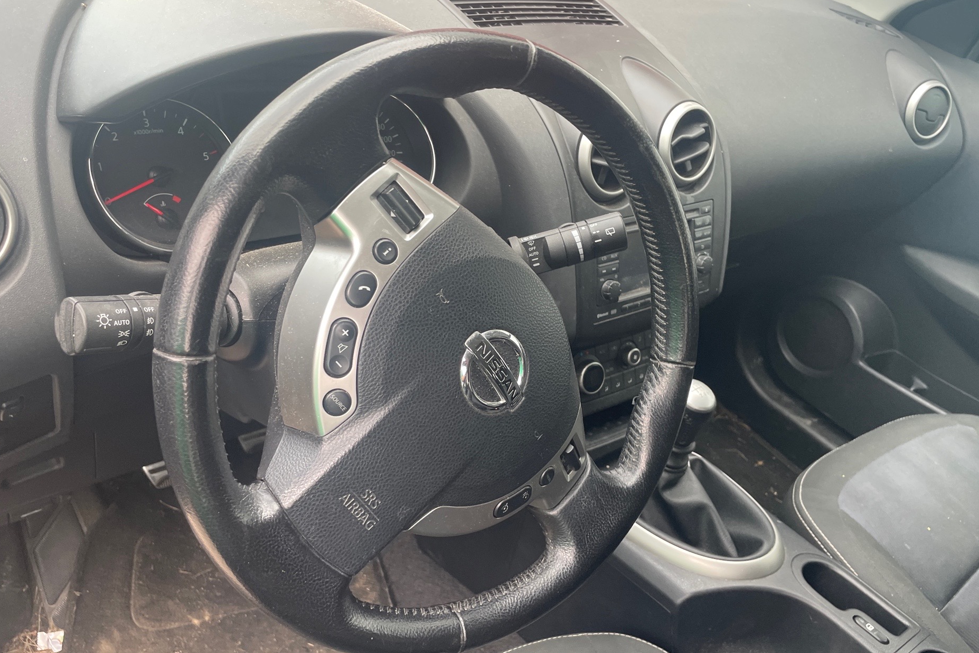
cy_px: 331
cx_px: 483
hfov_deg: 65.5
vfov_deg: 46.4
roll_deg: -14.1
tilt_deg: -36.4
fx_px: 761
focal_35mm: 28
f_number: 1.6
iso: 100
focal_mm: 4.2
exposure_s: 1/121
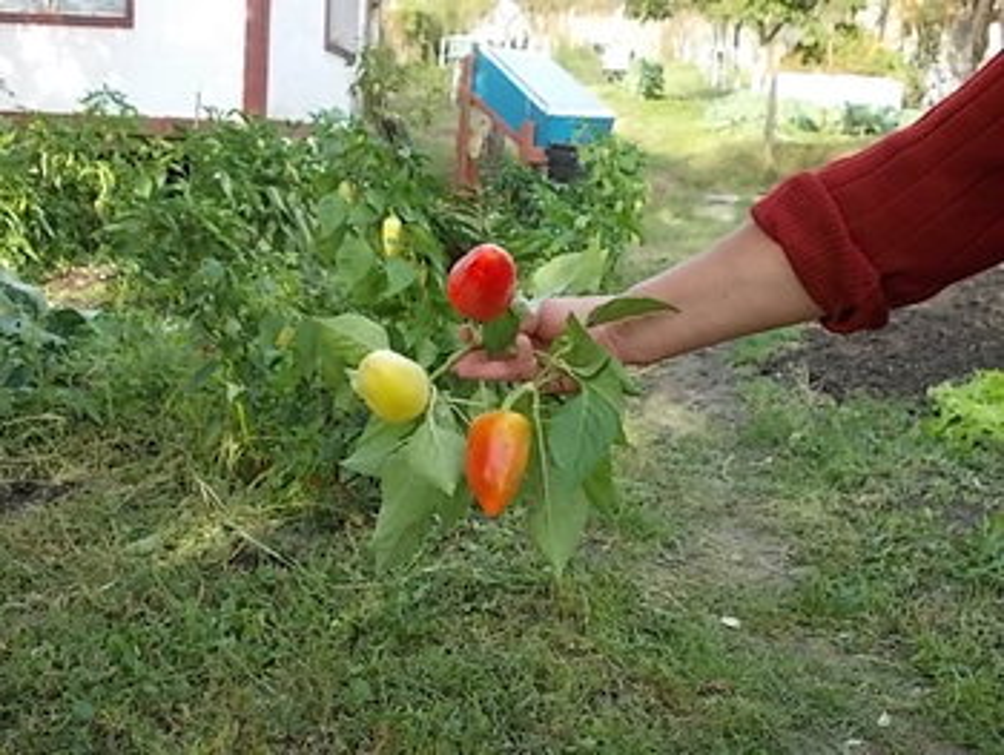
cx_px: 502
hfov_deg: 43.8
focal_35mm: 43
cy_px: 378
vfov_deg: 33.6
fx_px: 1248
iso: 80
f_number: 3.3
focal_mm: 6.1
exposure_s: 1/125
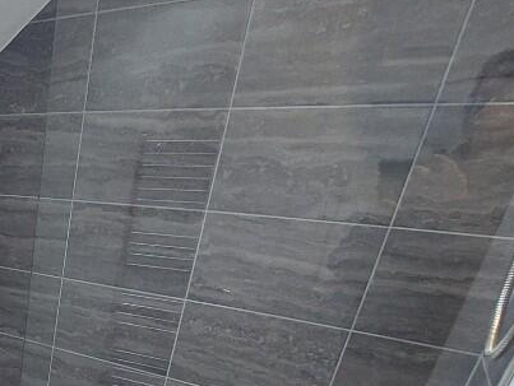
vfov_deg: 37.7
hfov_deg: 41.1
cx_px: -82
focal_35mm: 33
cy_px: 399
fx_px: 490
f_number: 2.2
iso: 100
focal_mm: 1.74
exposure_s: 1/50
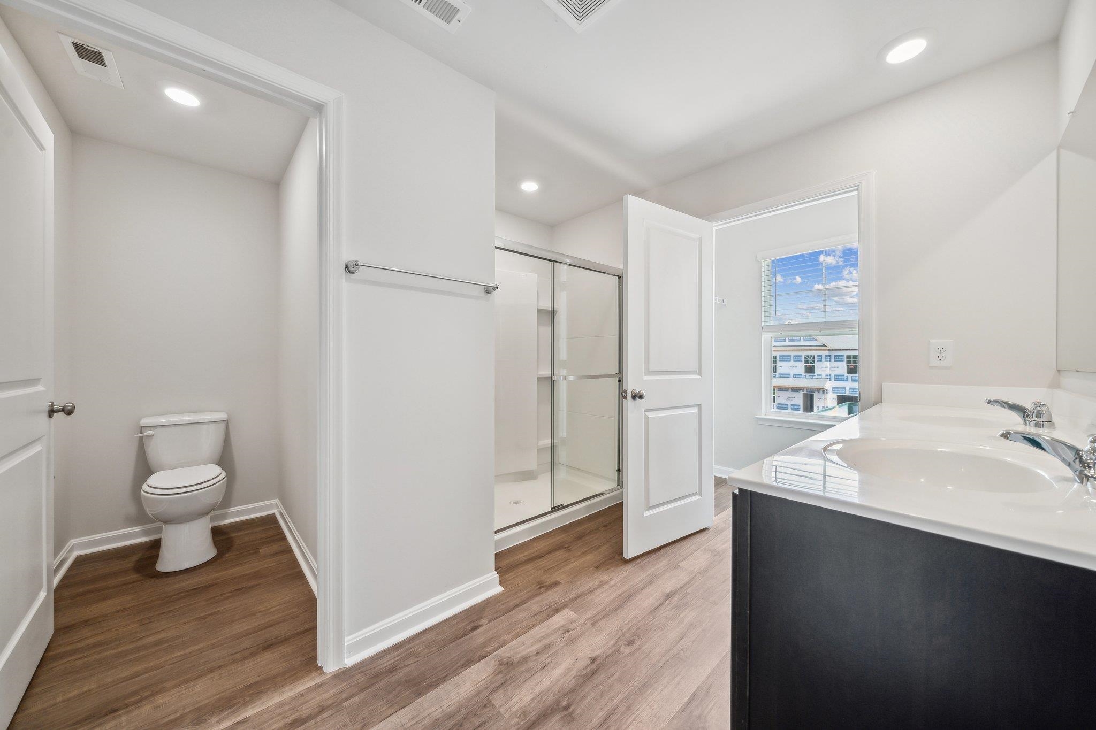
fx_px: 365
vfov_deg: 90.0
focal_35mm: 12
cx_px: 548
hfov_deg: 112.6
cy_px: 365
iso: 320
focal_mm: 12
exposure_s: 1/30
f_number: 7.1
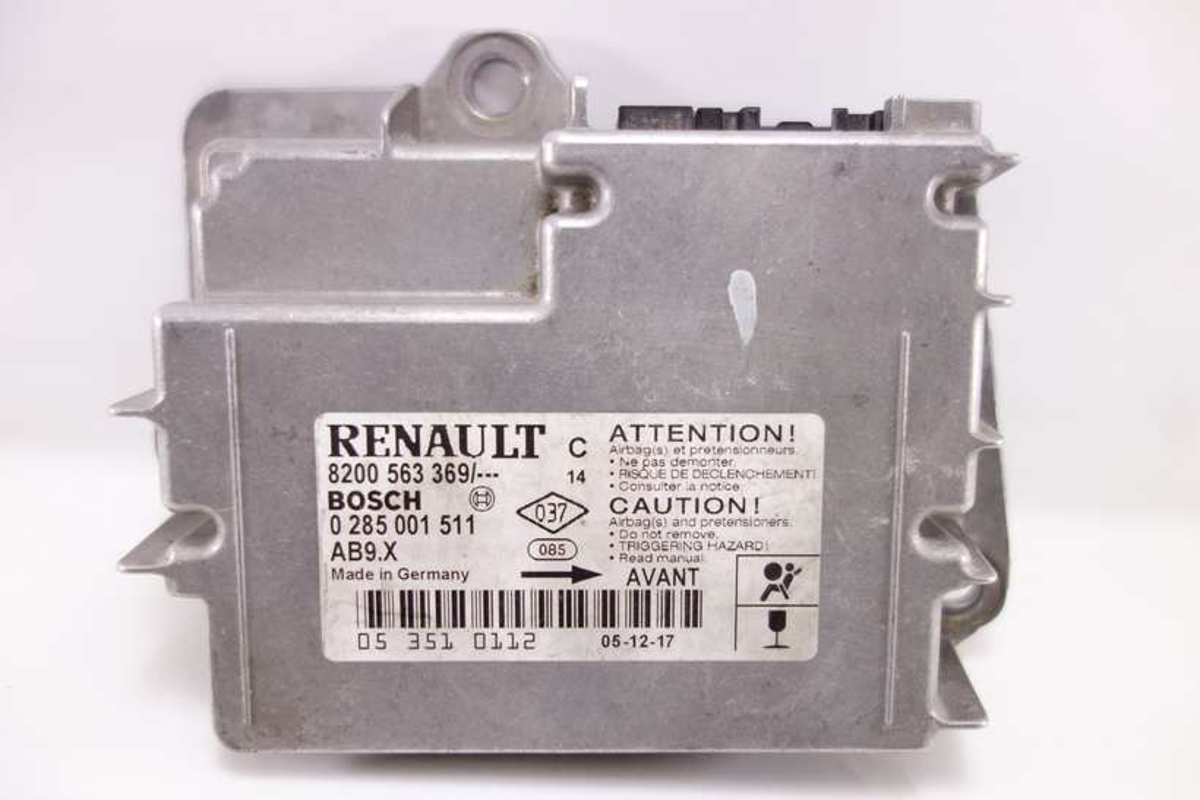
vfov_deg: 46.4
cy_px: 400
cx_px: 600
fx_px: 933
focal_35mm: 28
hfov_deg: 65.5
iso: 125
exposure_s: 1/100
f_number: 1.8
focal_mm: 10.4
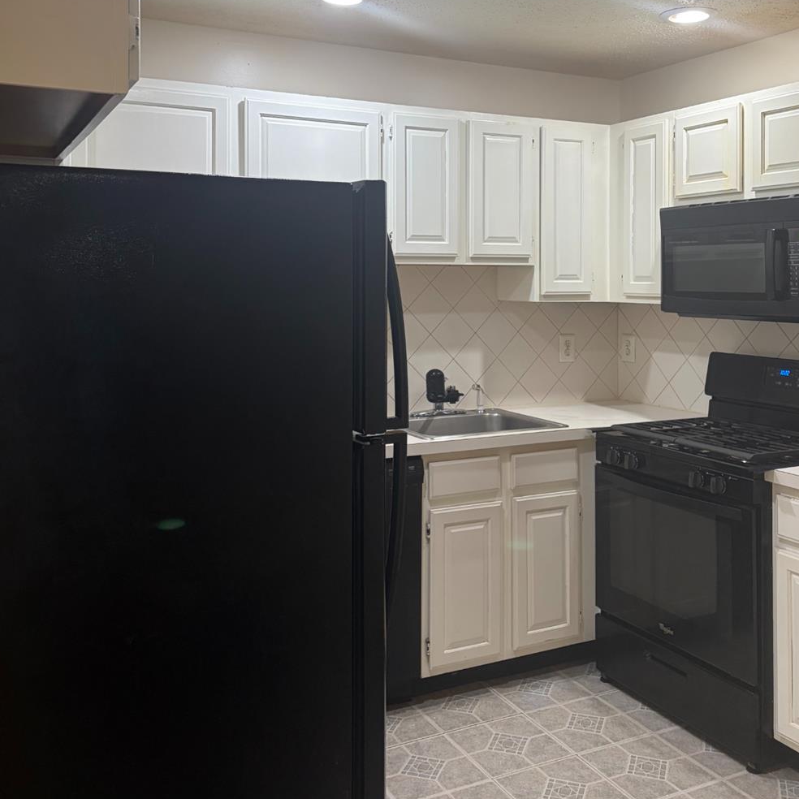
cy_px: 272
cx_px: 431
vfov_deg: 46.5
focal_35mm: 35
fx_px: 914
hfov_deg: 47.2
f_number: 1.6
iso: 125
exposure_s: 1/60
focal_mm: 5.96
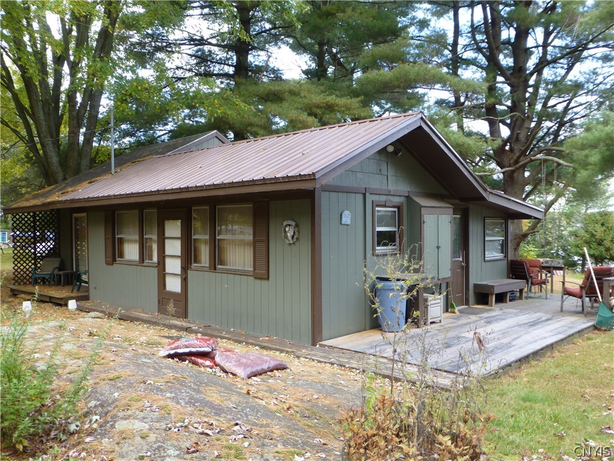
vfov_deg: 46.8
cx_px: 307
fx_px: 532
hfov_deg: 60.0
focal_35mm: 30
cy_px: 230
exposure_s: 1/60
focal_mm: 5.4
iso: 100
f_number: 3.6
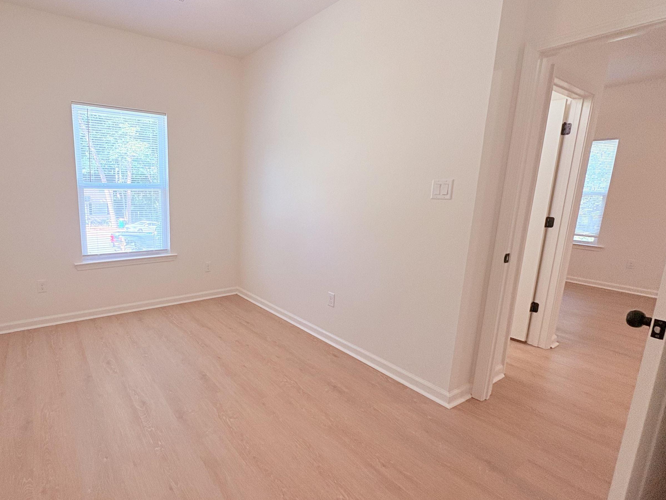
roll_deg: -0.9
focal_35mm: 18
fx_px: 346
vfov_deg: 71.6
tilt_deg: -10.0
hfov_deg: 85.8
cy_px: 247
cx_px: 244
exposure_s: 1/120
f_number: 2.2
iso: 125
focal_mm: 2.22
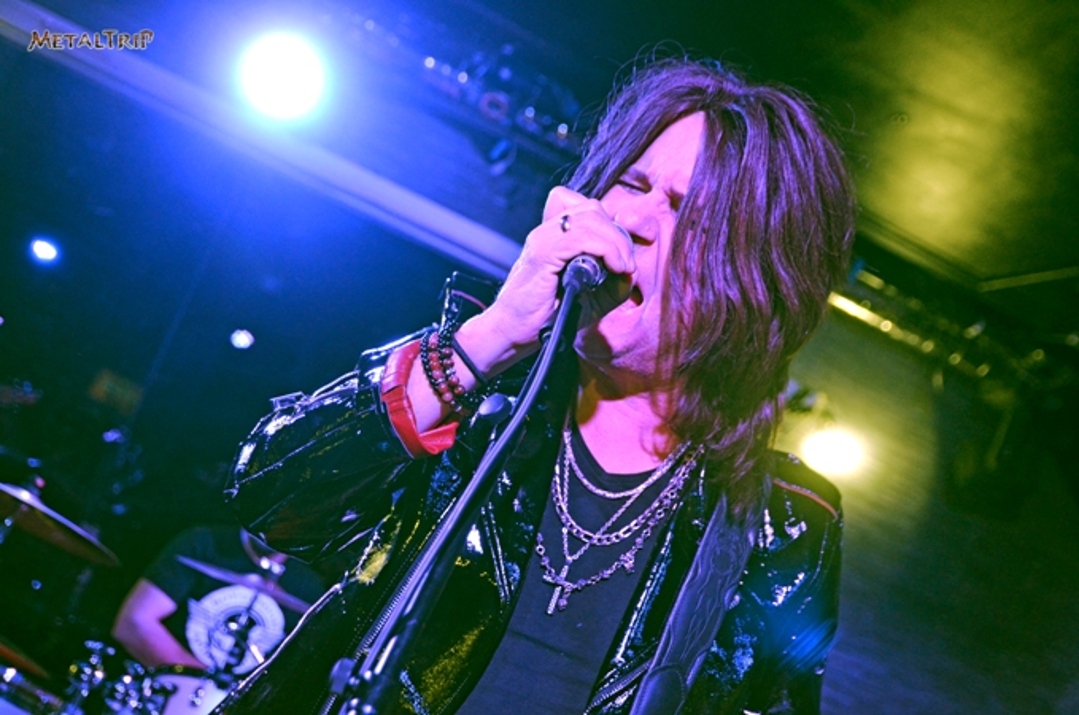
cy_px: 358
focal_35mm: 48
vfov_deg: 28.0
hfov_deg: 41.2
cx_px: 540
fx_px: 1436
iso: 1000
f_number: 2.8
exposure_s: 1/125
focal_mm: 32
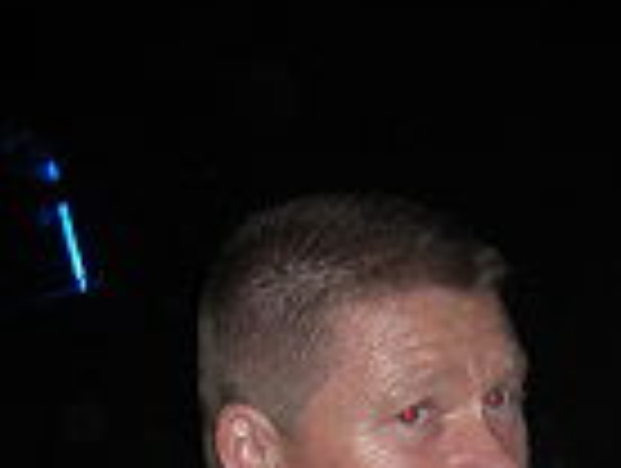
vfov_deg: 9.9
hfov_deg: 13.4
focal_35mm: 147
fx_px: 2642
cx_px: 268
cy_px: 659
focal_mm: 7.9
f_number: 2.8
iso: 200
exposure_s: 1/60
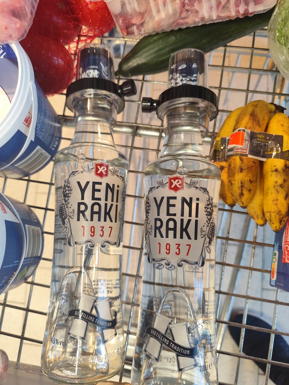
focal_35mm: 23
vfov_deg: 73.9
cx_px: 144
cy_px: 192
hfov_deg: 58.9
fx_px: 256
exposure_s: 1/100
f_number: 1.65
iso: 640
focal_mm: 6.14
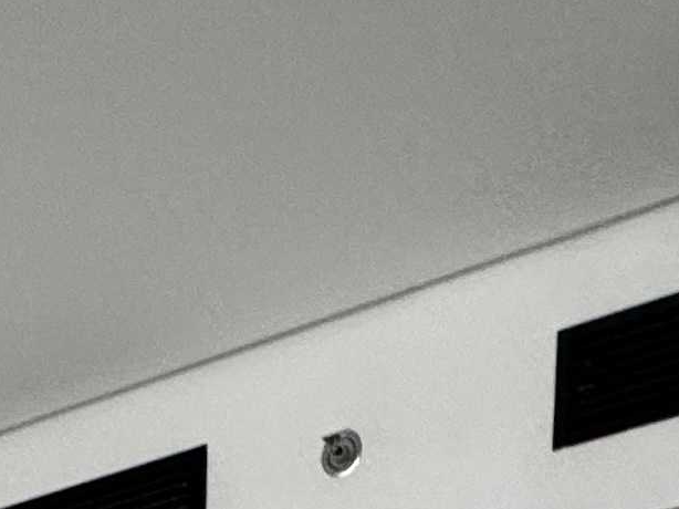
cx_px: -12
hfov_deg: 20.6
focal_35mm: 92
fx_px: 1804
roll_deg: -0.3
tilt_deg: -8.0
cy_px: 1606
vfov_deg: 10.4
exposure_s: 1/50
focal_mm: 2.22
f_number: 2.2
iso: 200
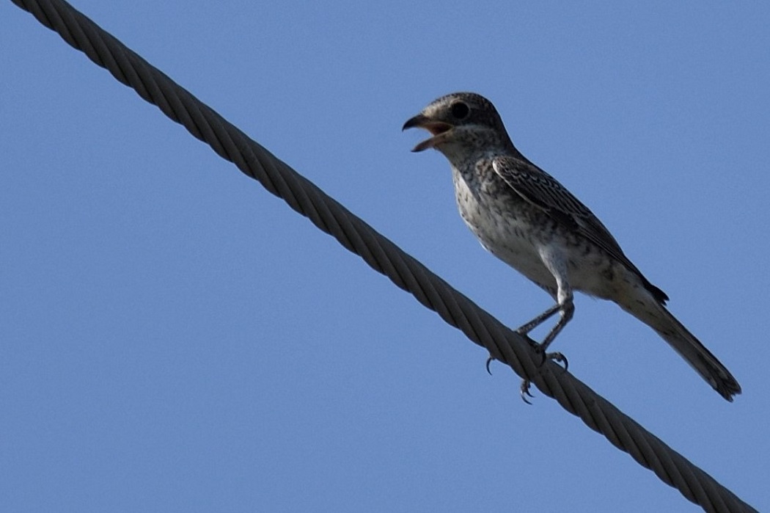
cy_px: 256
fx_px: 16033
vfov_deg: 1.8
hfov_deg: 2.8
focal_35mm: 750
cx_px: 385
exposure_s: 1/1250
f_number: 6.7
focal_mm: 500
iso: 140
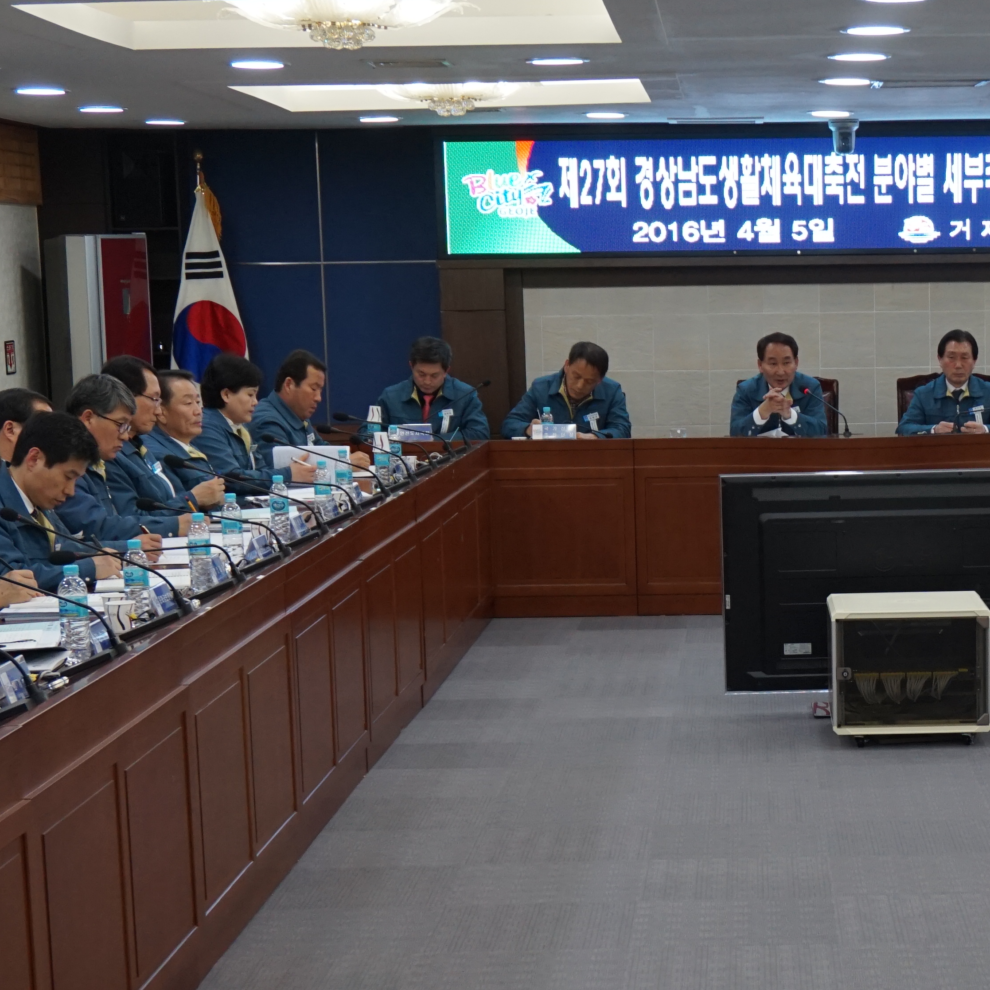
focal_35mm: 84
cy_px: 730
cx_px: 850
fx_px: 2719
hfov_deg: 20.3
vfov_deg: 20.5
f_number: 4.5
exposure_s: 1/160
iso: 640
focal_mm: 27
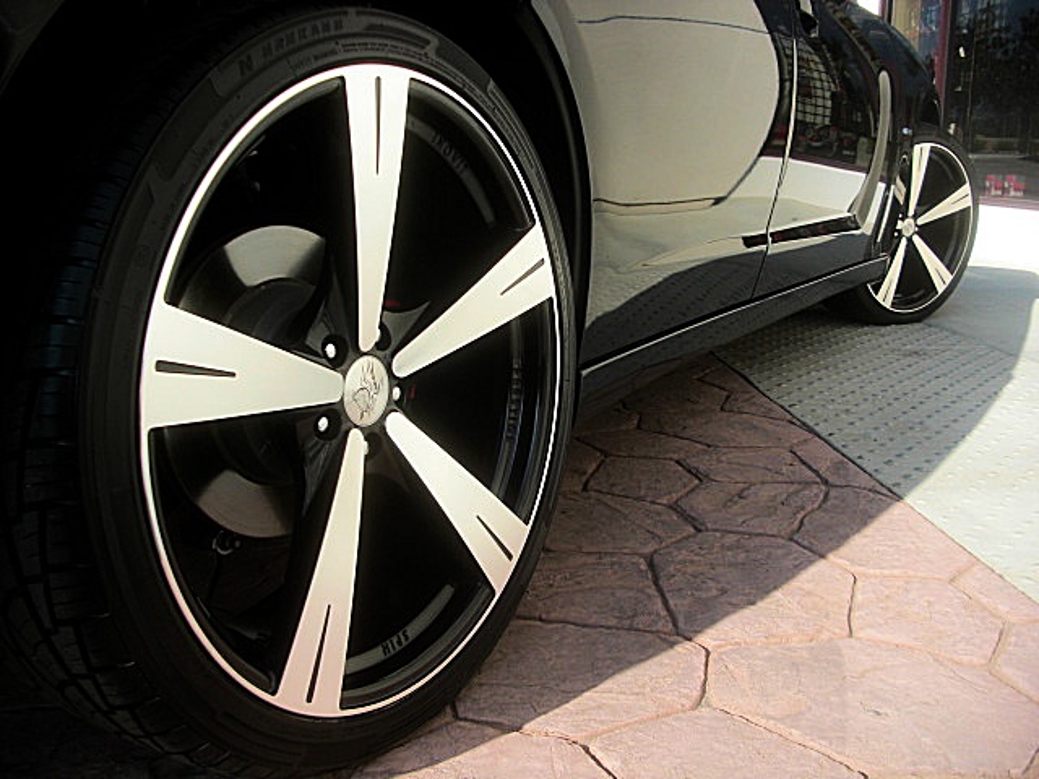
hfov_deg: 51.4
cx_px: 520
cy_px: 390
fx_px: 1081
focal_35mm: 36
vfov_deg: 39.7
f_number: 2.8
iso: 50
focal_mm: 6.3
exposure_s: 1/640
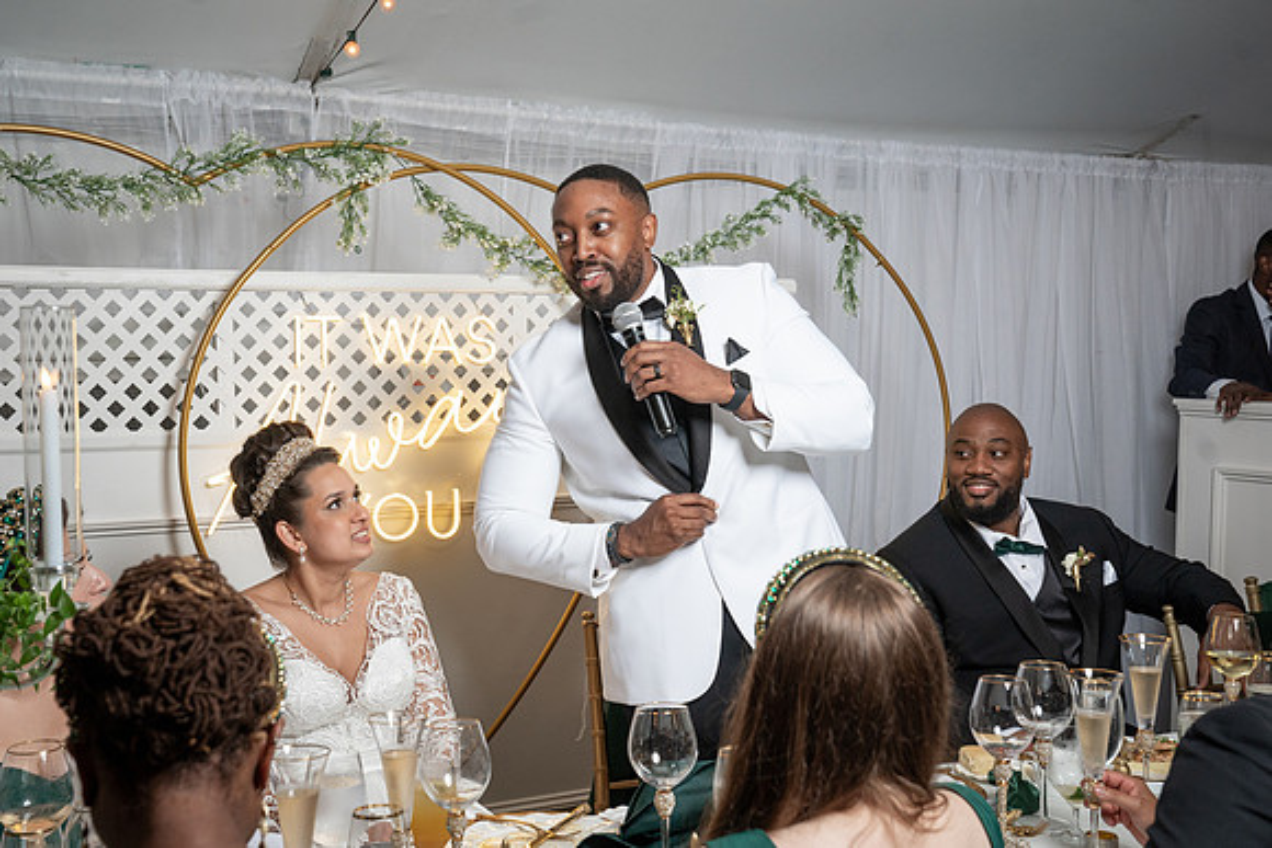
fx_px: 1669
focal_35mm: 47
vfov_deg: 28.5
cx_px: 618
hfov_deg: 41.7
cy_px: 423
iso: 1000
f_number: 5.6
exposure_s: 1/200
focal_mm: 45
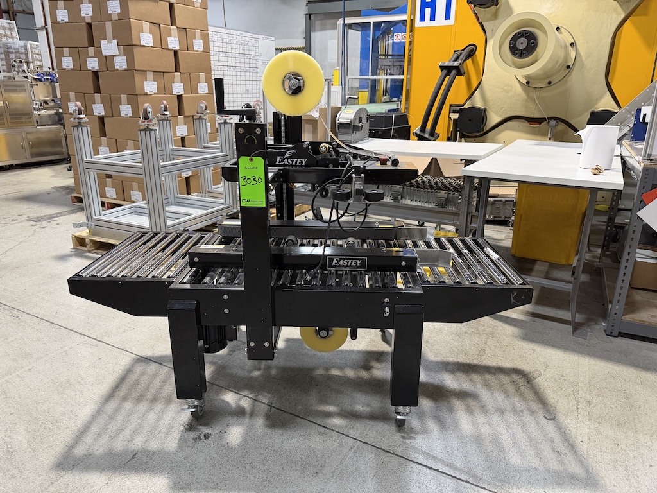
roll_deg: +0.8
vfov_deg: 56.8
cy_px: 246
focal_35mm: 24
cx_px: 328
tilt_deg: -19.2
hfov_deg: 71.6
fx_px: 456
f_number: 1.78
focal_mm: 6.76
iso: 400
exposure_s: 1/60
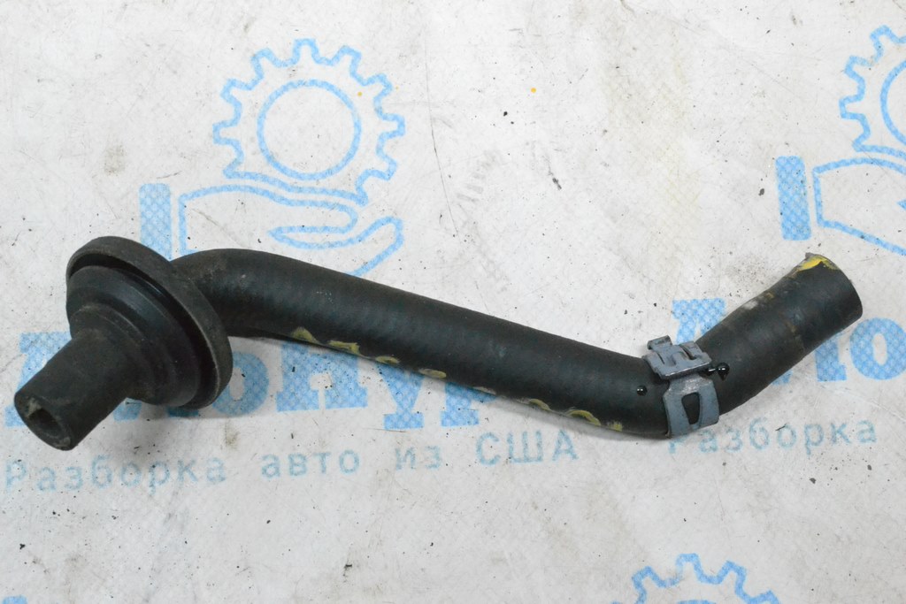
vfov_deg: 25.1
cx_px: 453
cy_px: 302
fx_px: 1359
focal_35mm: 54
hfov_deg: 36.9
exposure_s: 1/160
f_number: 10
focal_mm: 36
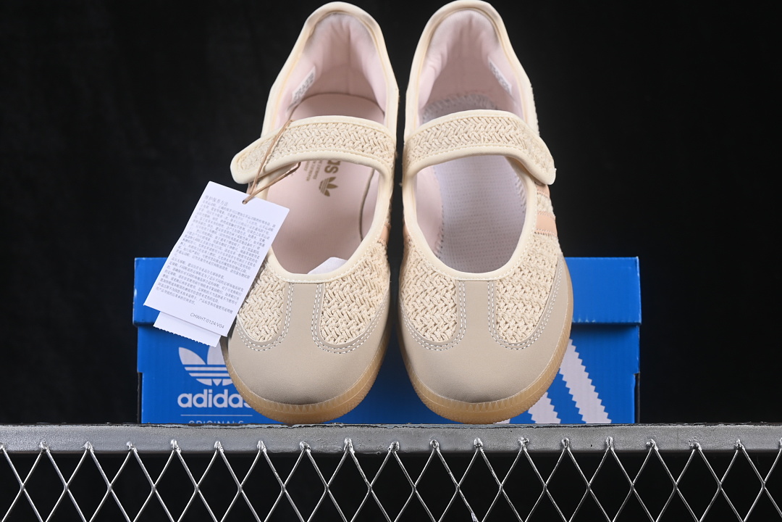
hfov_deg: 27.0
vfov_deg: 18.2
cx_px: 391
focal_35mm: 75
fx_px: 1629
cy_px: 261
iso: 160
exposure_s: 1/80
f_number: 8
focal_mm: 50
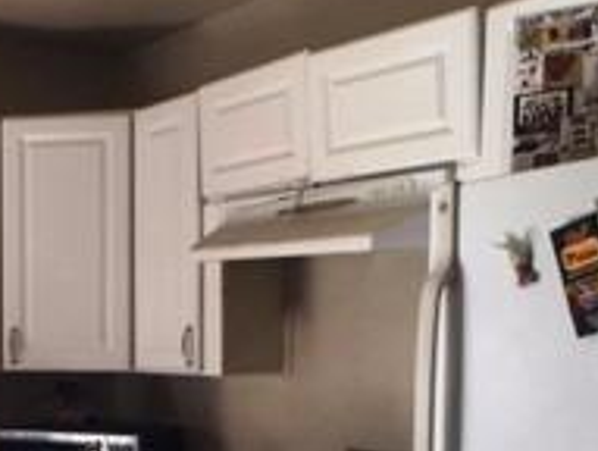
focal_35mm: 97
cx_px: 53
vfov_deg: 15.0
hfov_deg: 19.8
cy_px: 457
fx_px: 1679
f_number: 2.2
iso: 50
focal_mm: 4.15
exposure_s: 1/120
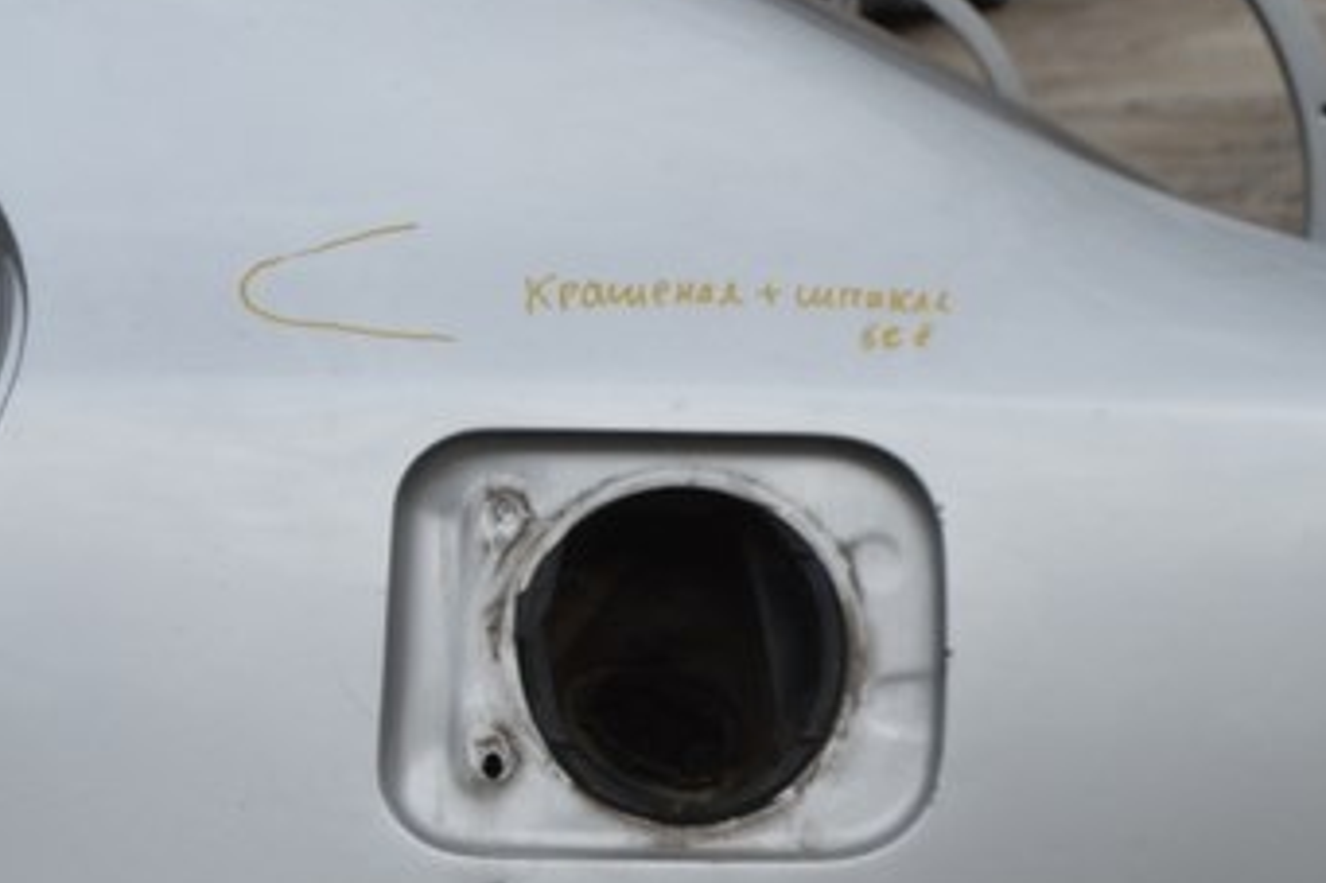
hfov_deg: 20.4
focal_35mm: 99
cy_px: 644
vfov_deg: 13.8
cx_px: 245
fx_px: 3645
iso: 100
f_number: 6.3
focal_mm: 22
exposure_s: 1/160
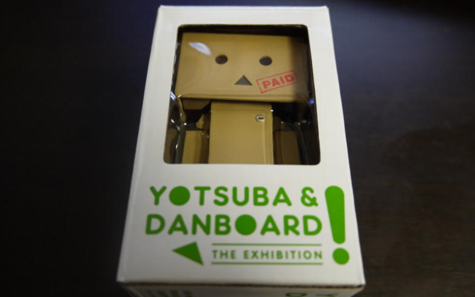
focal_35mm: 30
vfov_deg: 41.9
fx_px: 388
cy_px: 157
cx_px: 237
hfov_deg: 62.9
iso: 800
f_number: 3.5
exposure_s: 1/20
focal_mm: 14
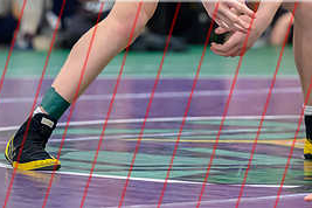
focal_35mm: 342
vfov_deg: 4.0
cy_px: -56
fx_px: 2964
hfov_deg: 6.0
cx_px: 252
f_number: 2.8
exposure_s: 1/640
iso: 6400
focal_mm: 130
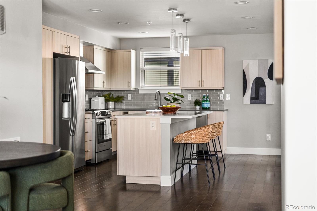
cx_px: 158
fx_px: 440
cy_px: 106
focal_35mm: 50
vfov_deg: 27.0
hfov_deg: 39.6
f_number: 1.8
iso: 1250
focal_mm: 50
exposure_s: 1/400
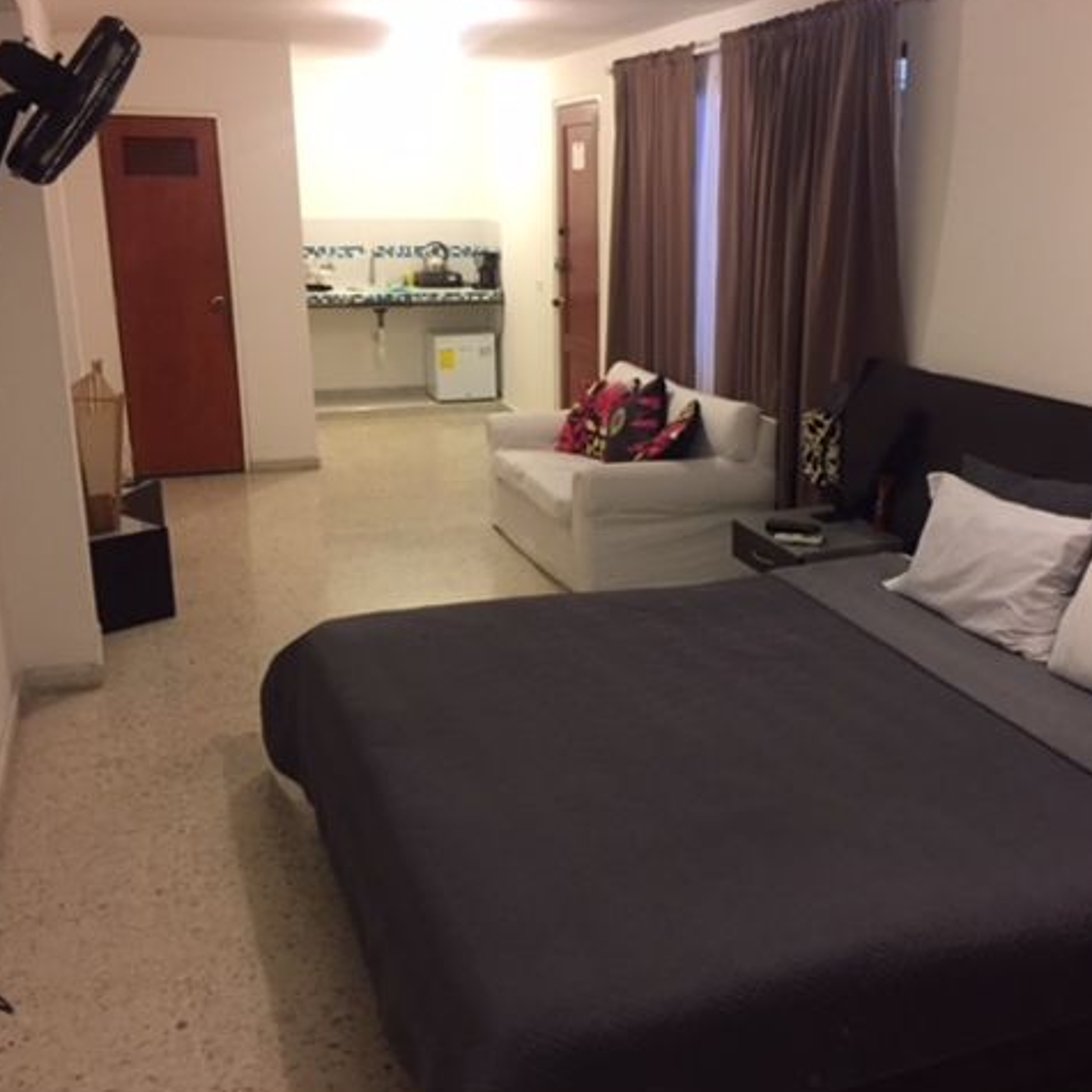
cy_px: 559
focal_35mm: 36
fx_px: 1285
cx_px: 640
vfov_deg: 46.0
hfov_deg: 45.9
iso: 250
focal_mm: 4.15
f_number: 2.2
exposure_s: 1/24
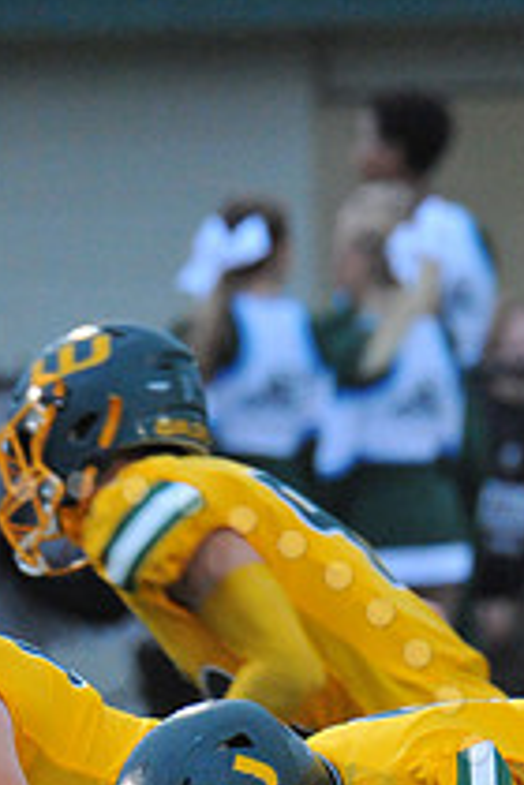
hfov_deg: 0.8
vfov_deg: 1.2
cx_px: 71
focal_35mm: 1653
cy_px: 920
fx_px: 36088
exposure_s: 1/200
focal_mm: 600
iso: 6400
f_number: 11
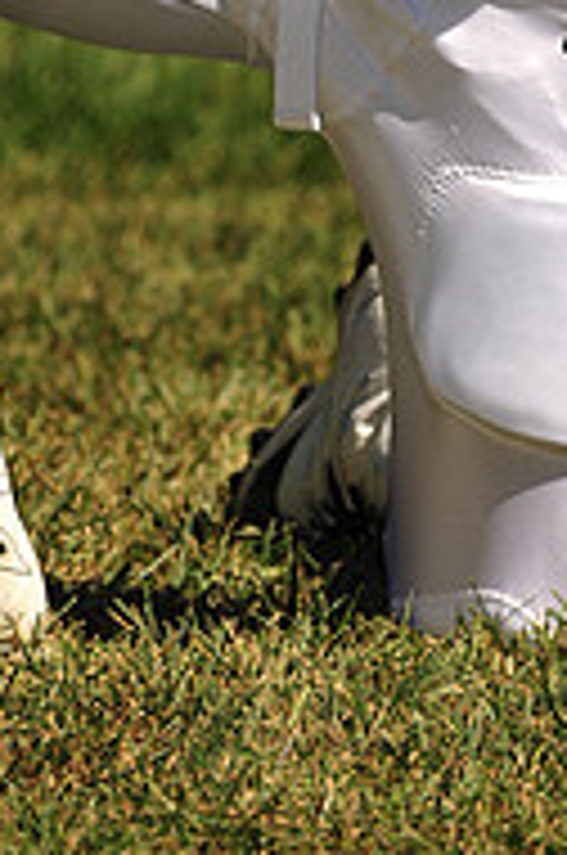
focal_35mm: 473
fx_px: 11215
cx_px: 338
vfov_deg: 4.3
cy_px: -351
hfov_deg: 2.9
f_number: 5
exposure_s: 1/1250
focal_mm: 155
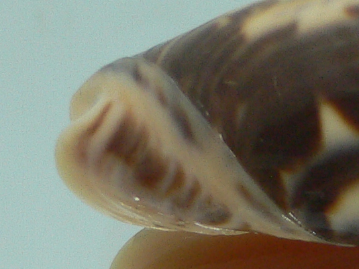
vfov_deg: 11.2
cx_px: 517
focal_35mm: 132
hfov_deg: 14.1
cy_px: 228
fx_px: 1369
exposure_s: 1/60
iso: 100
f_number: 2.8
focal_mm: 4.6
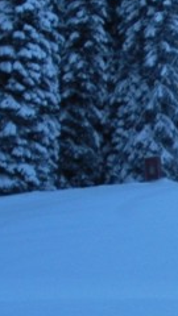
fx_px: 1401
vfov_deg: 12.8
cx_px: 525
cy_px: 232
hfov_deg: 6.6
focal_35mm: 167
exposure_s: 1/171
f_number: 3.5
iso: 64
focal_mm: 6.3
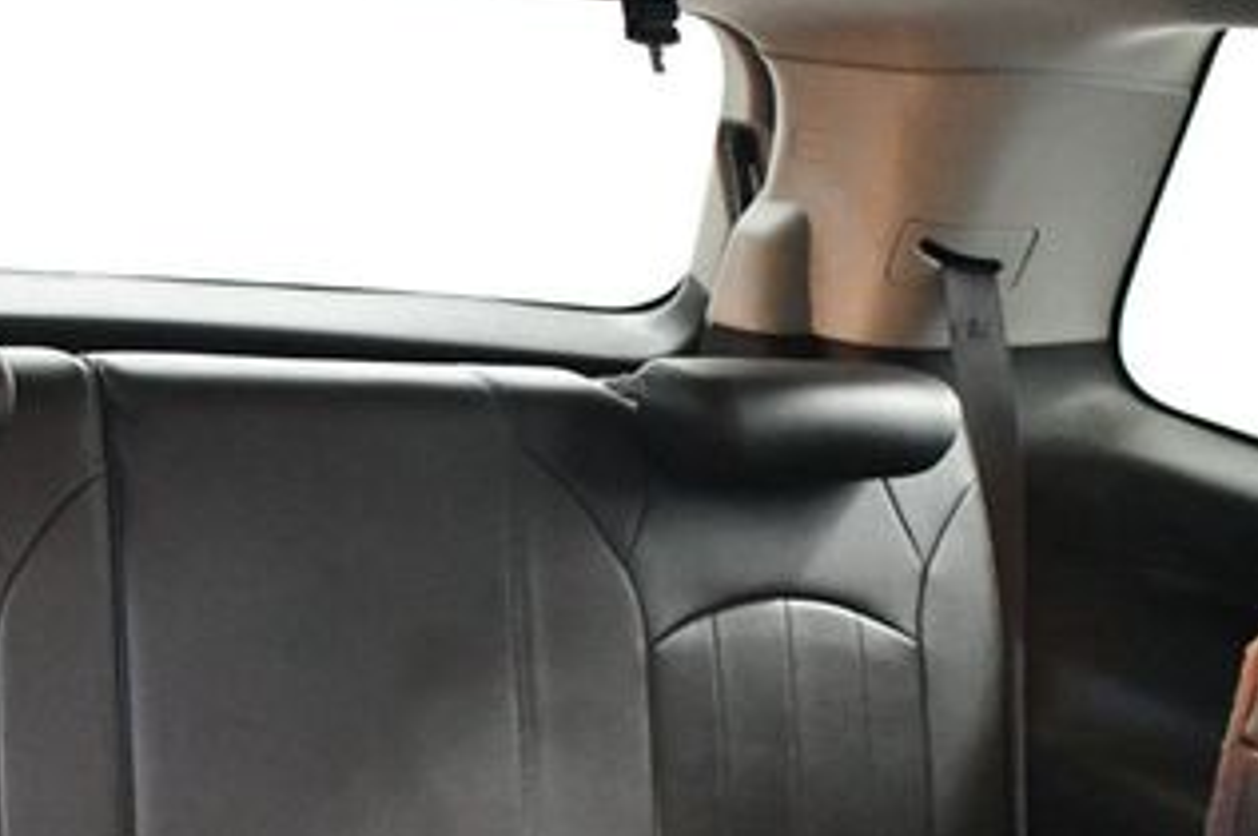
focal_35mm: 73
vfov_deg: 18.2
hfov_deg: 27.4
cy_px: 816
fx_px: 2548
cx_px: 330
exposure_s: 1/60
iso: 12800
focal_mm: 24
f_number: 4
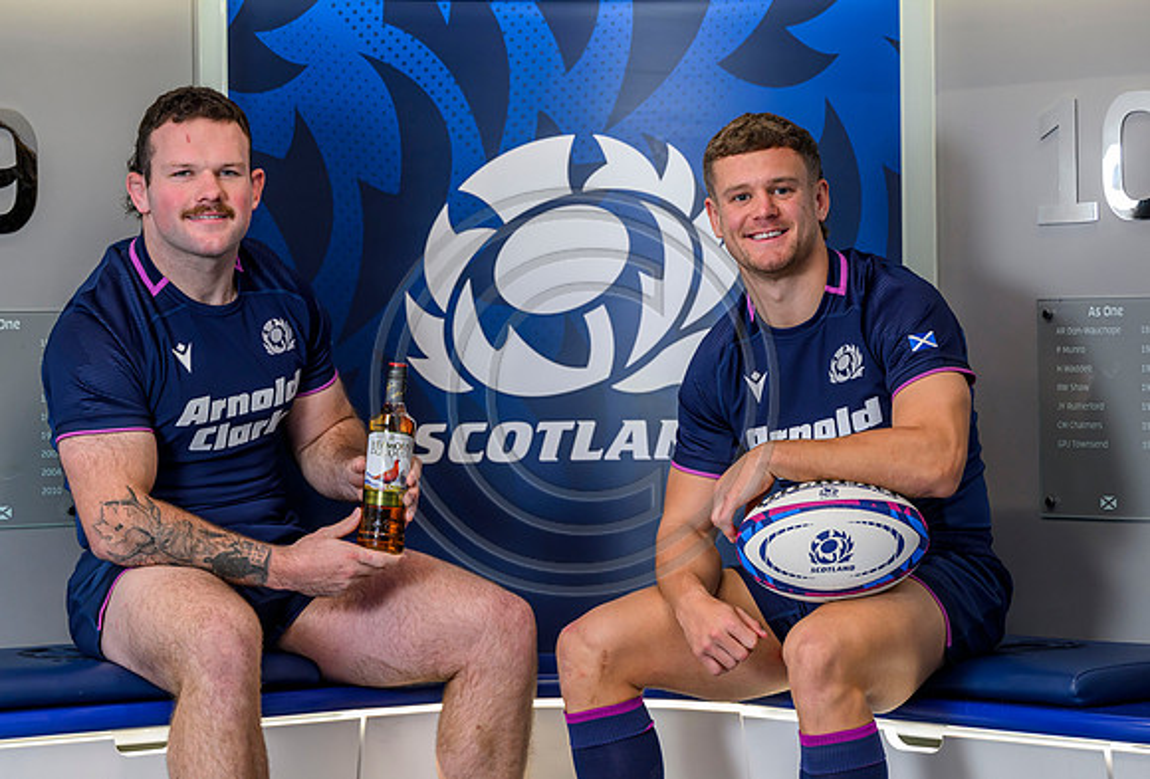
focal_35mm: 118
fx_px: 3788
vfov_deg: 11.7
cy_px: 369
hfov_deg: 17.3
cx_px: 642
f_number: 3.5
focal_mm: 105
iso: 2000
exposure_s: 1/125
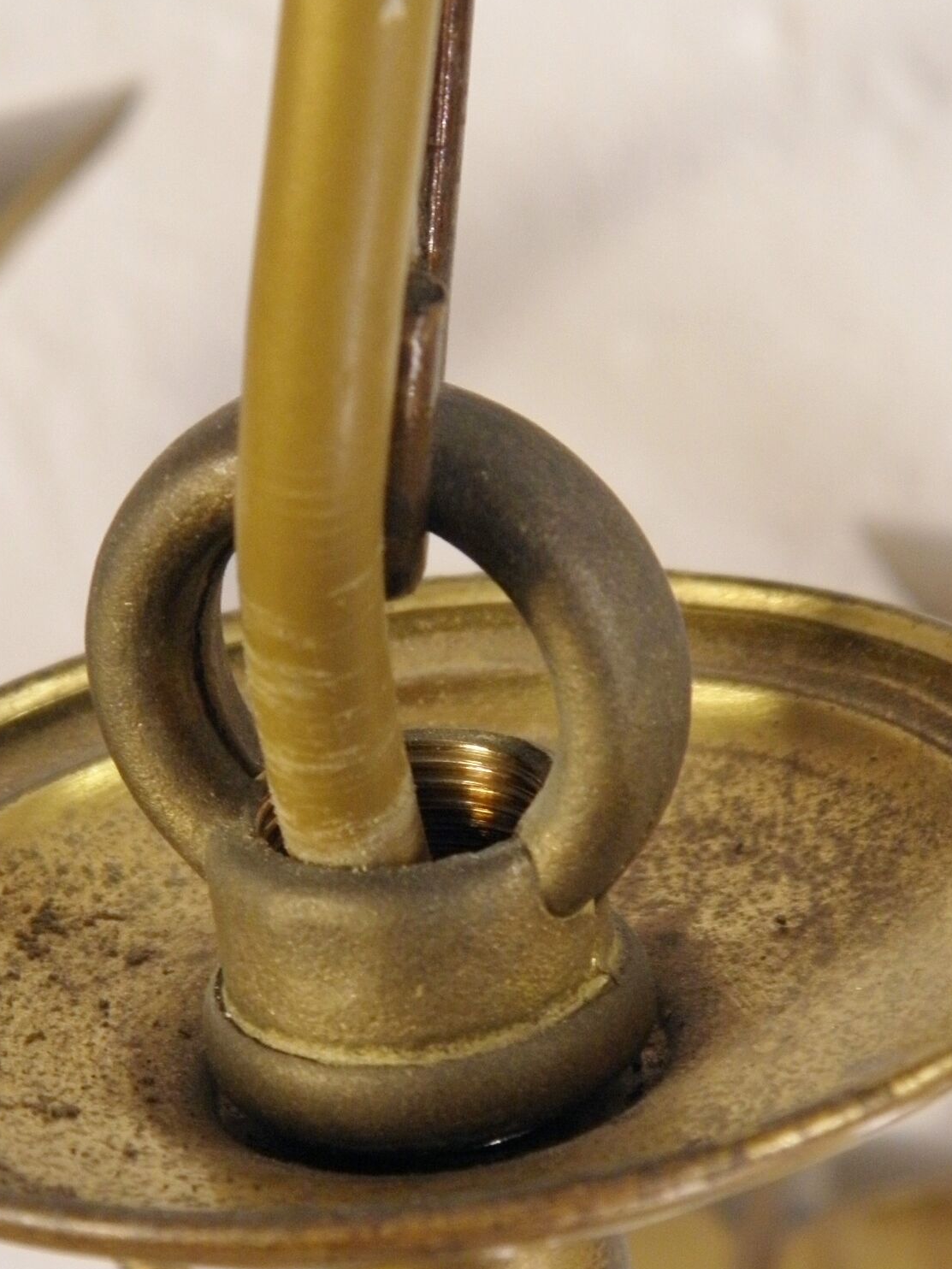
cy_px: 659
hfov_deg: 10.7
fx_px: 5060
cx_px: 440
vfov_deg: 14.3
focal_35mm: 138
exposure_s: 1/50
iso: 200
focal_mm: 14.3
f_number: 4.4
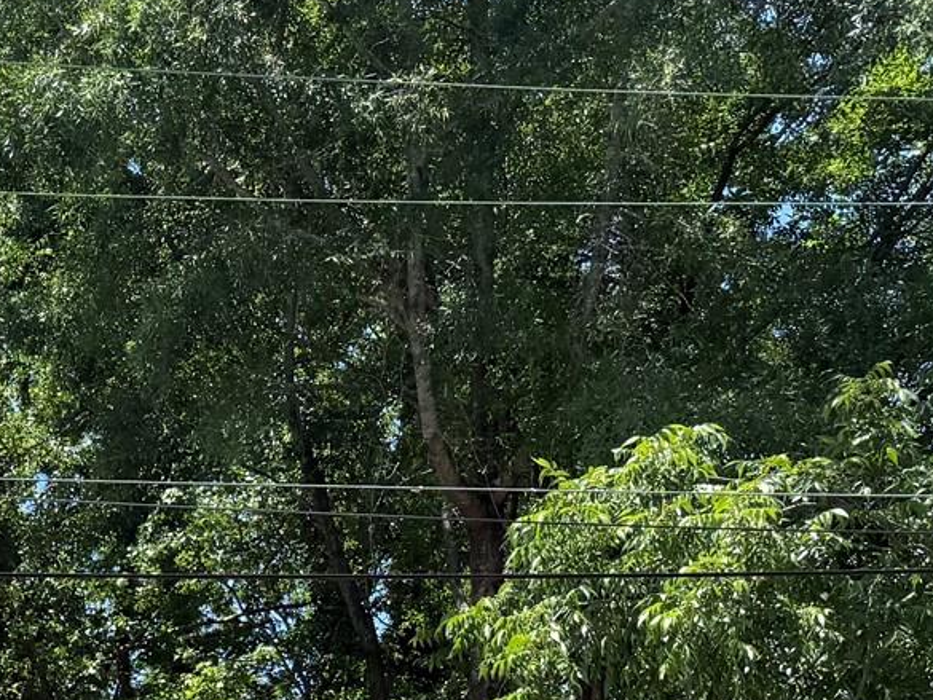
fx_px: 2265
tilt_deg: +0.9
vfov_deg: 15.6
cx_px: -375
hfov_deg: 20.6
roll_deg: +0.2
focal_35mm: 84
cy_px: 1178
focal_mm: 6.76
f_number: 1.78
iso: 100
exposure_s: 1/2801
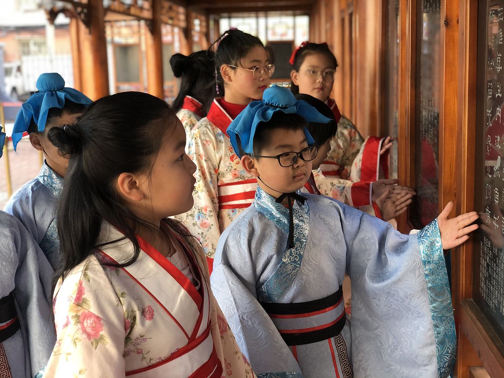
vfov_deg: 28.0
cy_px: 189
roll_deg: +2.4
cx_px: 252
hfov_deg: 36.8
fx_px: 757
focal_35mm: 52
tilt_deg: -11.2
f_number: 2.4
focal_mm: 6
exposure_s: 1/60
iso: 32
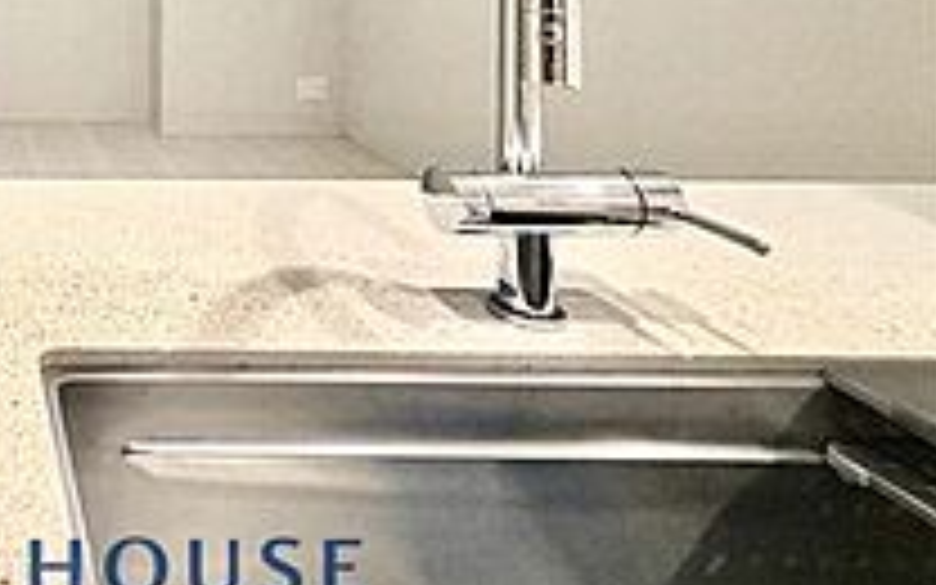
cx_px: -63
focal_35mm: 32
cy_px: -72
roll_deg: +0.2
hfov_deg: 46.3
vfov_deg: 33.8
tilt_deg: -1.0
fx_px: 816
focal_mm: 2.22
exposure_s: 1/100
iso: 250
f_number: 2.2
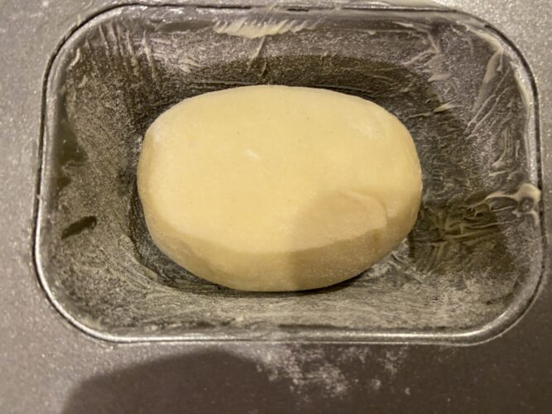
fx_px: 415
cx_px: 276
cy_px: 207
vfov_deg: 53.0
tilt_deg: -85.3
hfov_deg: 67.3
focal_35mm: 26
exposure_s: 1/33
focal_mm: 4.25
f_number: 1.8
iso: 400
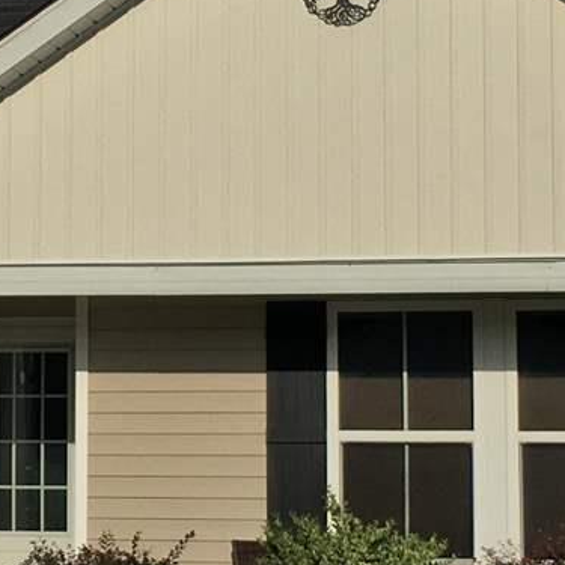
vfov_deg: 12.5
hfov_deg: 12.3
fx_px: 2585
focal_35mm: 140
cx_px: 2
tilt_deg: +5.0
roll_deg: -0.9
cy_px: 218
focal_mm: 4.15
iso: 25
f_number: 2.2
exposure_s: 1/5495
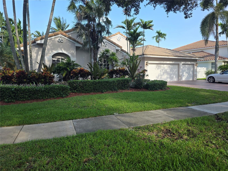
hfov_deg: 73.9
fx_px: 151
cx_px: 114
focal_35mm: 23
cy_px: 86
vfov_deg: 58.9
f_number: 1.7
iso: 80
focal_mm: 6.3
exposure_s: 1/1973
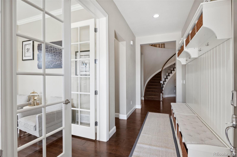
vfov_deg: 70.3
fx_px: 112
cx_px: 118
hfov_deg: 93.3
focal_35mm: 17
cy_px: 78
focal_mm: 17
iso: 400
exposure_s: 1/20
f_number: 8
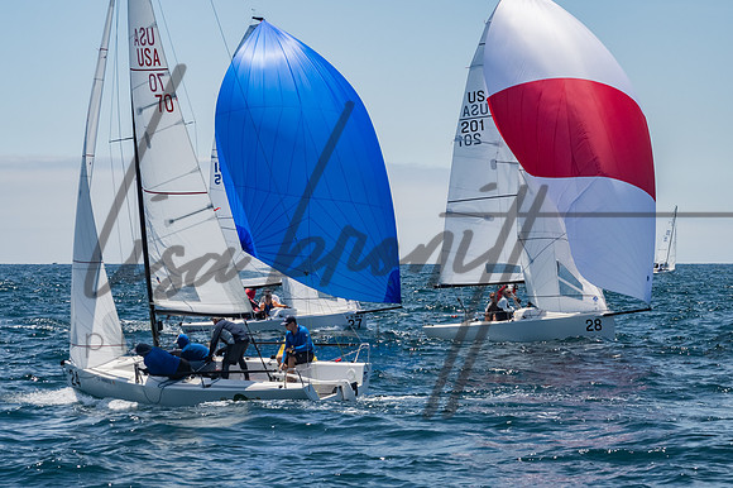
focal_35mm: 140
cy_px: 244
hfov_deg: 14.6
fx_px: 2853
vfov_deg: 9.8
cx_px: 366
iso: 640
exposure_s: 1/1250
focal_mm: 92
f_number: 14
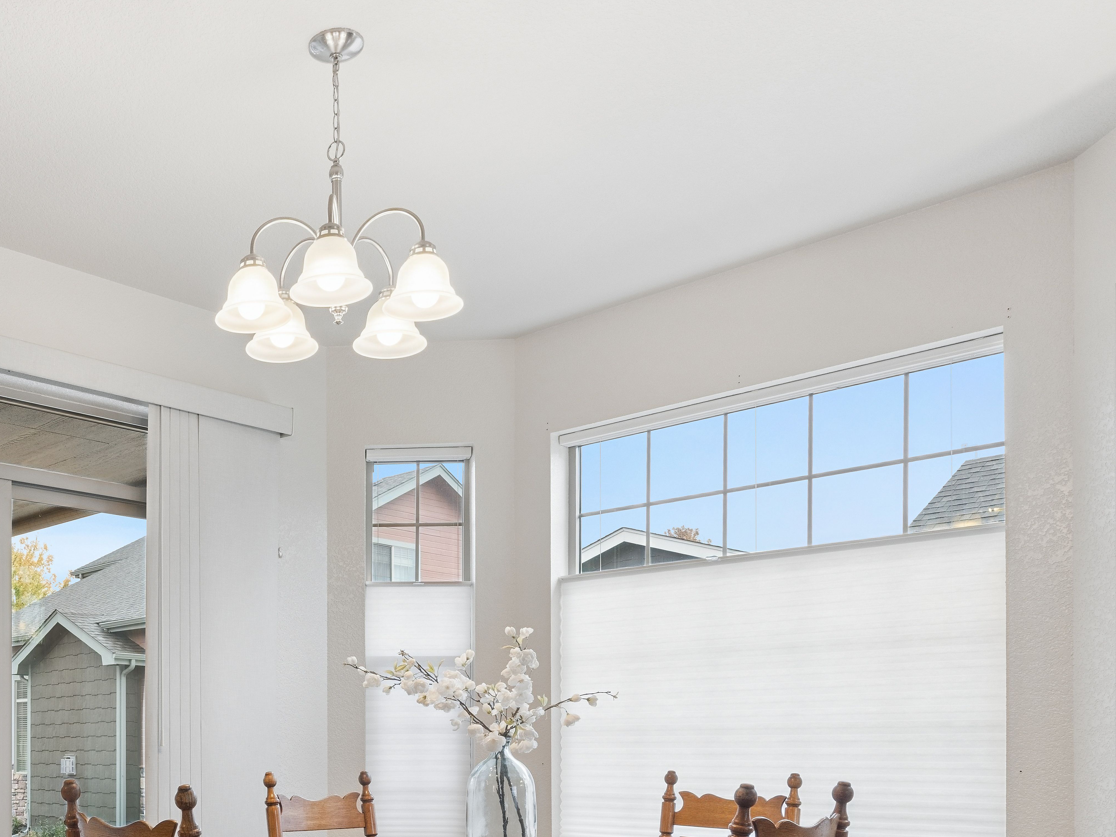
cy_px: 758
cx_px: 170
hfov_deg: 46.5
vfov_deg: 36.2
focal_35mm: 37
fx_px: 1193
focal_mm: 18
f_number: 11
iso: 640
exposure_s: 1/15
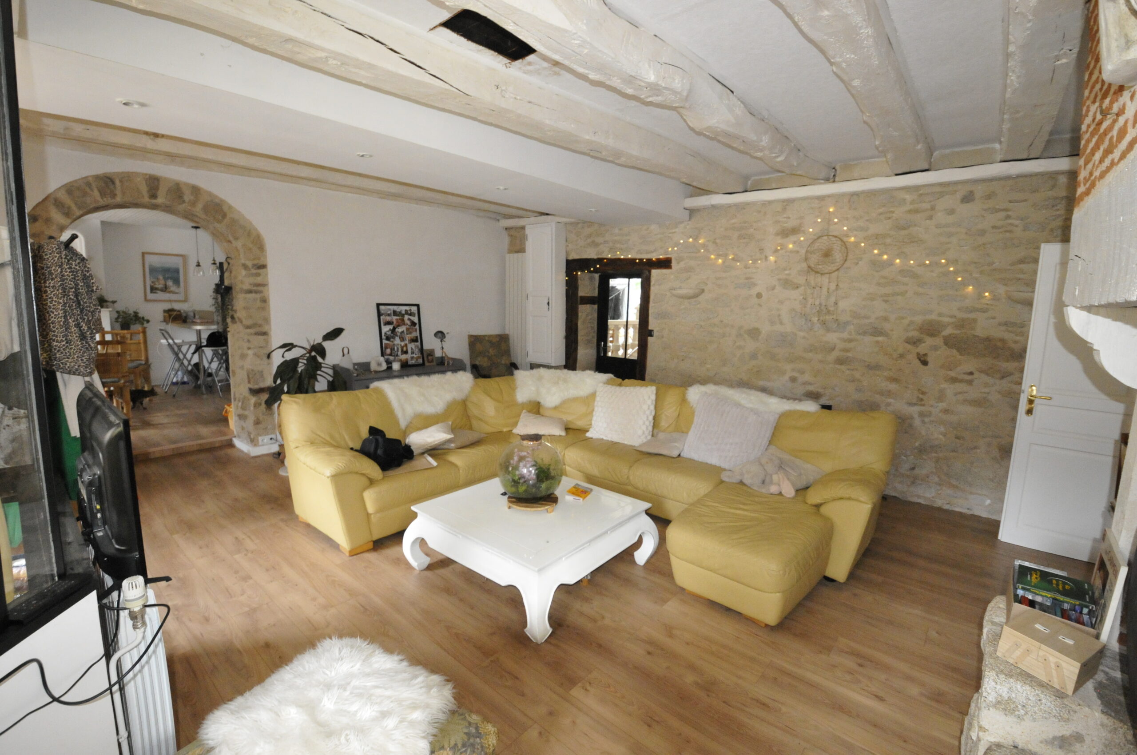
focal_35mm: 15
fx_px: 473
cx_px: 568
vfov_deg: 77.2
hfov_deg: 100.5
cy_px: 378
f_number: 6.3
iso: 3200
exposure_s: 1/60
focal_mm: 10
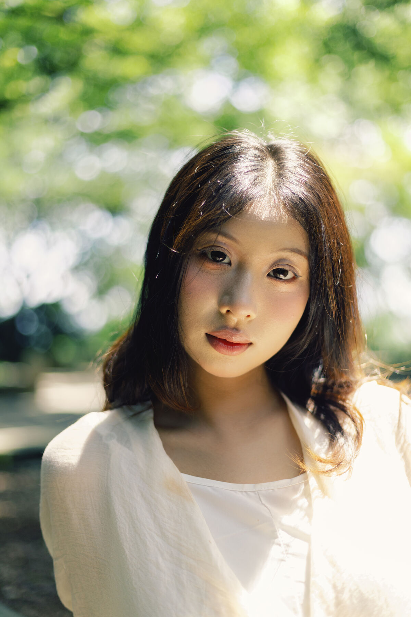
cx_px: 206
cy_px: 308
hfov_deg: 27.0
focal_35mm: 50
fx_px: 856
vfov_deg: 39.6
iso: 320
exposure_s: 1/1600
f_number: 1.8
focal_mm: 50
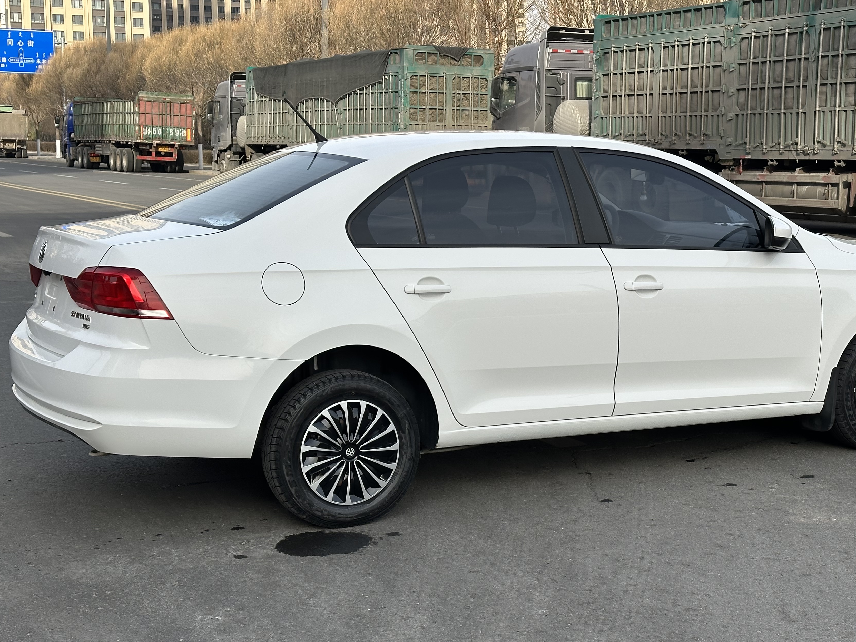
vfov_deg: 25.2
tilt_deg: -7.7
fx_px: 1434
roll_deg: -0.5
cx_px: 493
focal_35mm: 58
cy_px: 321
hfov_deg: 33.2
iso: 64
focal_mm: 6.86
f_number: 1.78
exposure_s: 1/2358
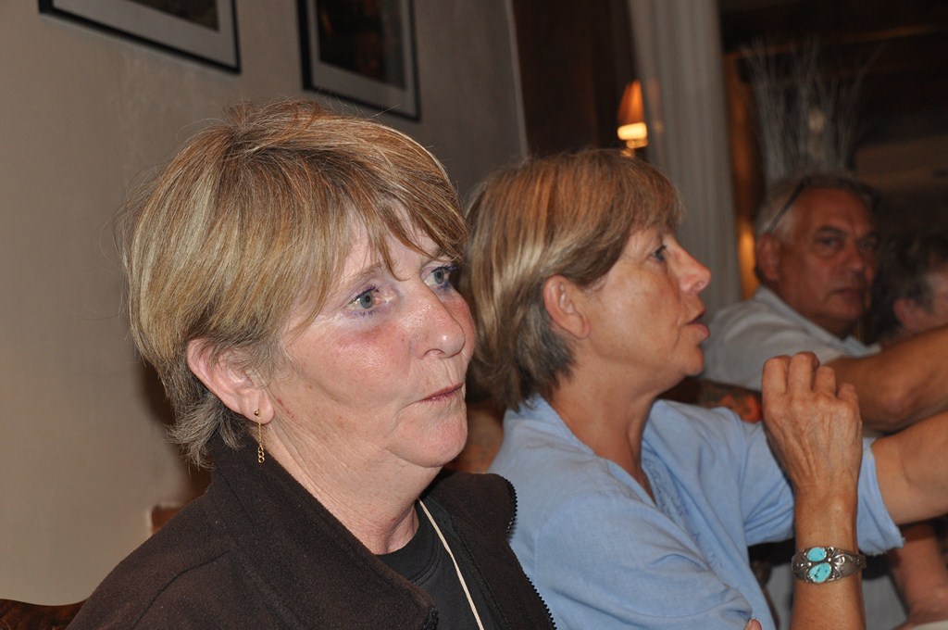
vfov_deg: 18.1
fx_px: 1972
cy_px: 315
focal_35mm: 75
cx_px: 474
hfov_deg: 27.0
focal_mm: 50
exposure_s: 1/60
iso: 500
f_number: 4.5
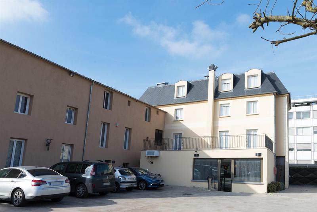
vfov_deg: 46.4
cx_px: 158
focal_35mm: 28
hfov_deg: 65.5
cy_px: 106
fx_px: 247
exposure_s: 1/200
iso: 100
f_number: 9
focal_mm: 28
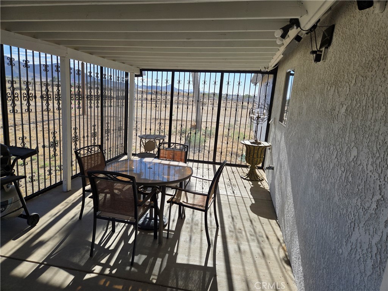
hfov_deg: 73.9
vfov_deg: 58.9
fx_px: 258
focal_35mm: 23
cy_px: 146
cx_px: 194
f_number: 1.8
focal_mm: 5.4
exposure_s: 1/777
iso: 80
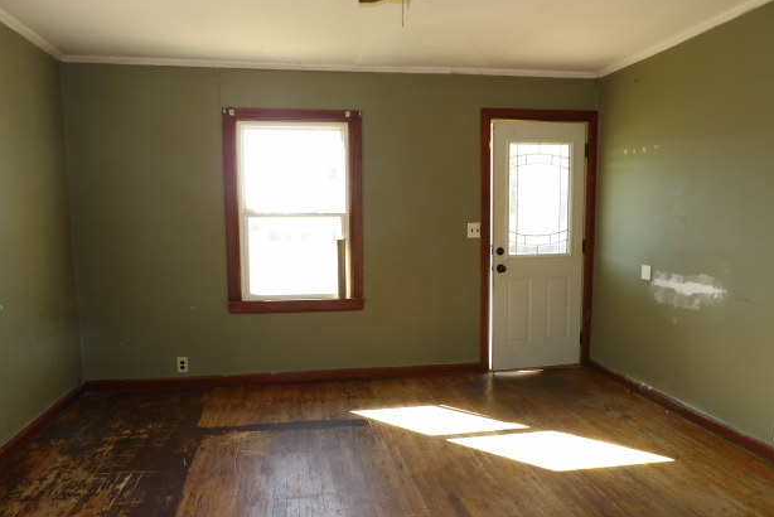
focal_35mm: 26
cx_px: 382
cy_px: 296
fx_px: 559
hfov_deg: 69.4
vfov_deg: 49.4
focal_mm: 4.3
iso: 100
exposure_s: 1/34
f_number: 3.2
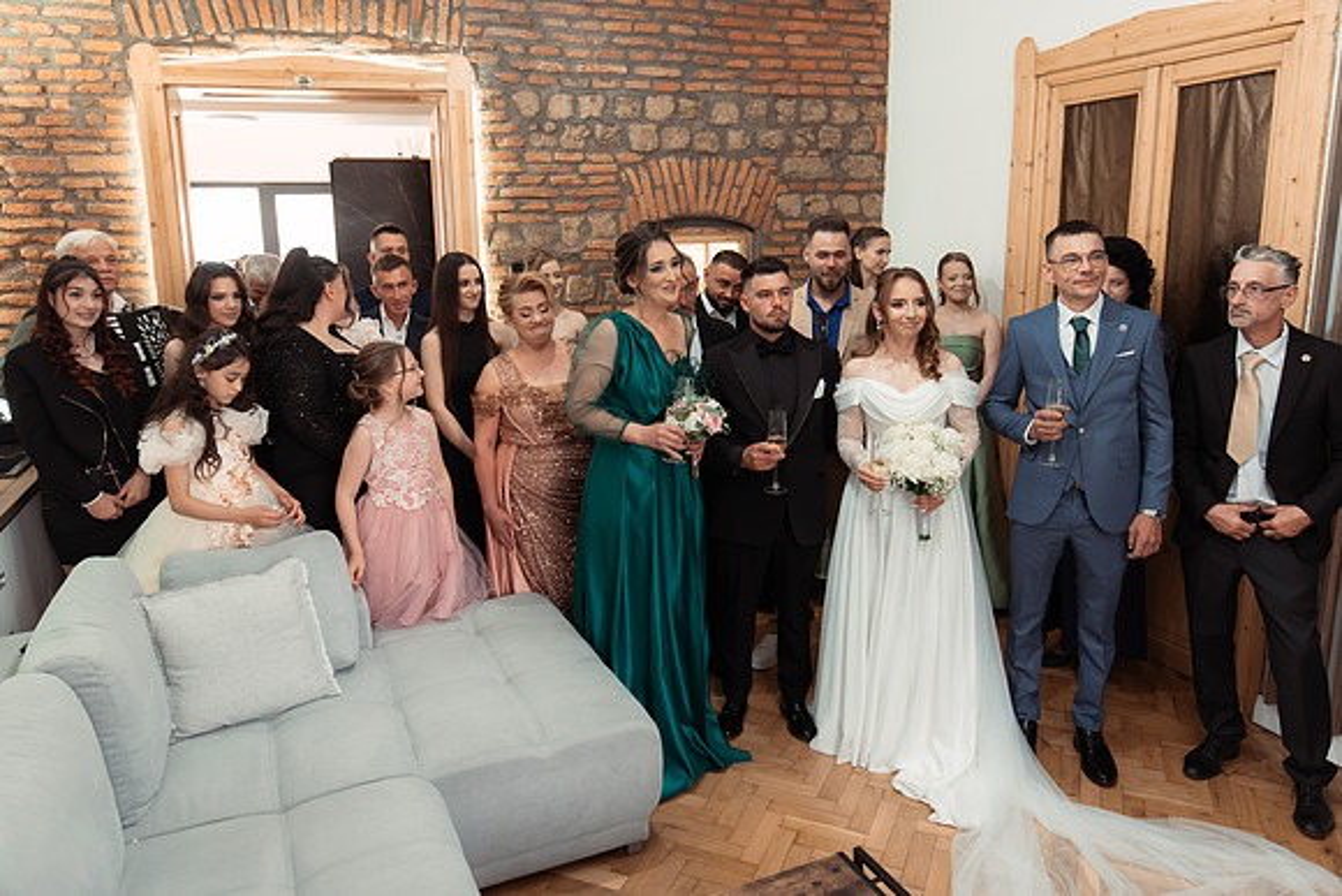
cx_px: 668
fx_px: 929
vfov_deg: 51.4
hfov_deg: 71.7
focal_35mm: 25
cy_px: 431
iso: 2500
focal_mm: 24
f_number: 2.8
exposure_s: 1/200
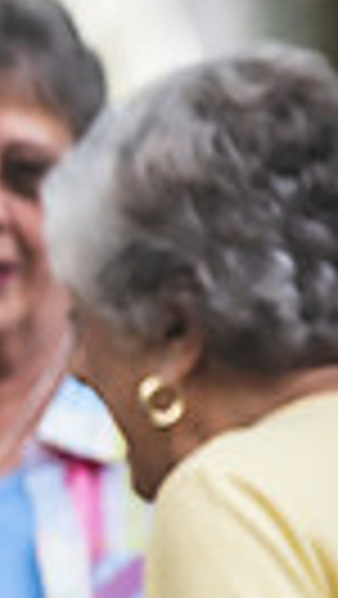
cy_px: 196
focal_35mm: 916
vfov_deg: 2.4
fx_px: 14567
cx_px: -906
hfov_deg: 1.3
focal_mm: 200
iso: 400
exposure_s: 1/400
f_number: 2.8
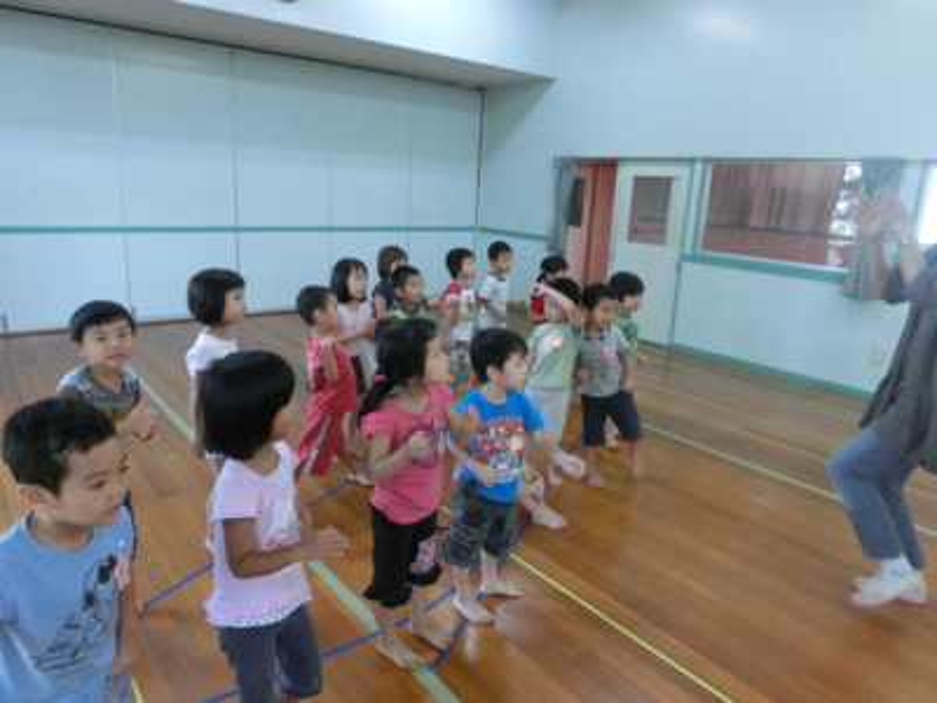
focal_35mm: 24
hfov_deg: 71.6
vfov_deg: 56.8
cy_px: 352
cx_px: 468
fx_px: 650
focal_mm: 4.24
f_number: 3
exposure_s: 1/125
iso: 500
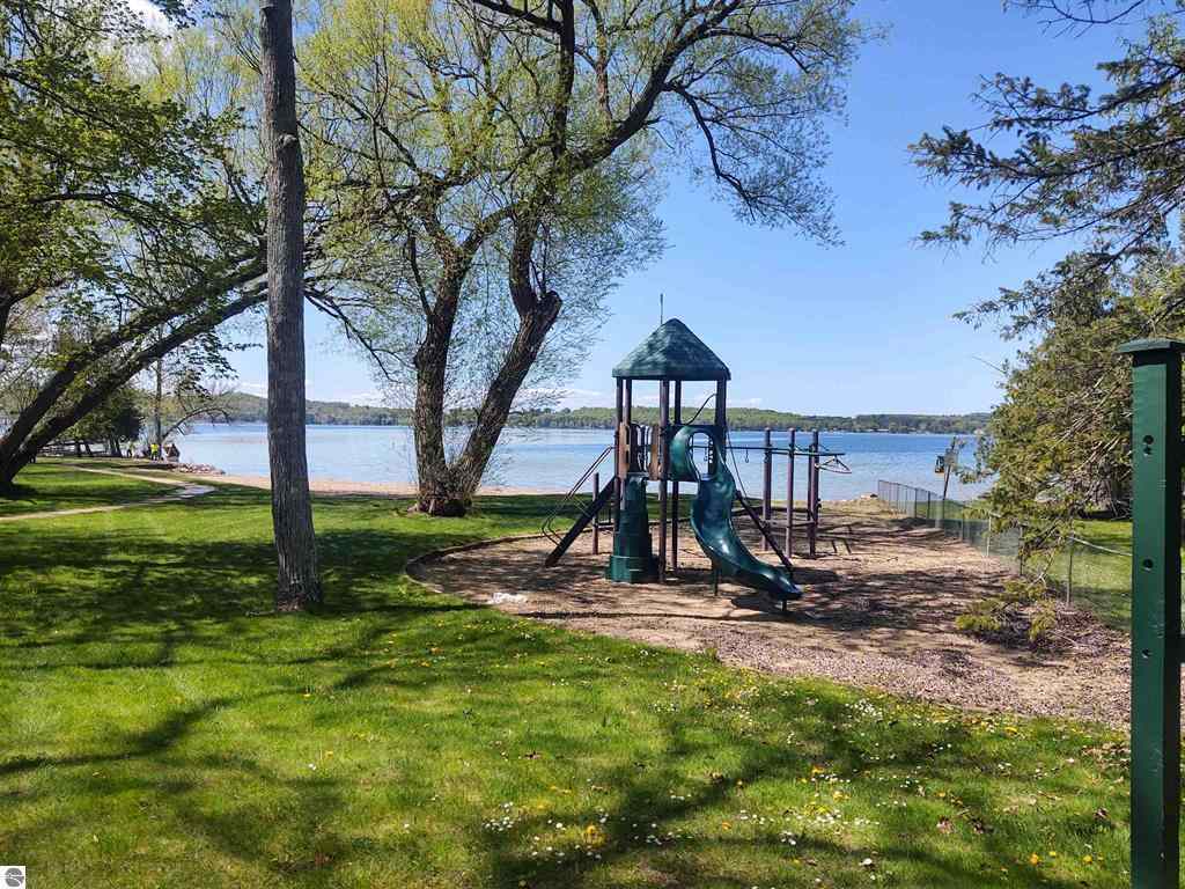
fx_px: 924
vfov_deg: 51.4
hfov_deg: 65.3
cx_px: 592
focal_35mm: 27
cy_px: 444
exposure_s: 1/4458
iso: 100
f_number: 1.7
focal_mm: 4.75
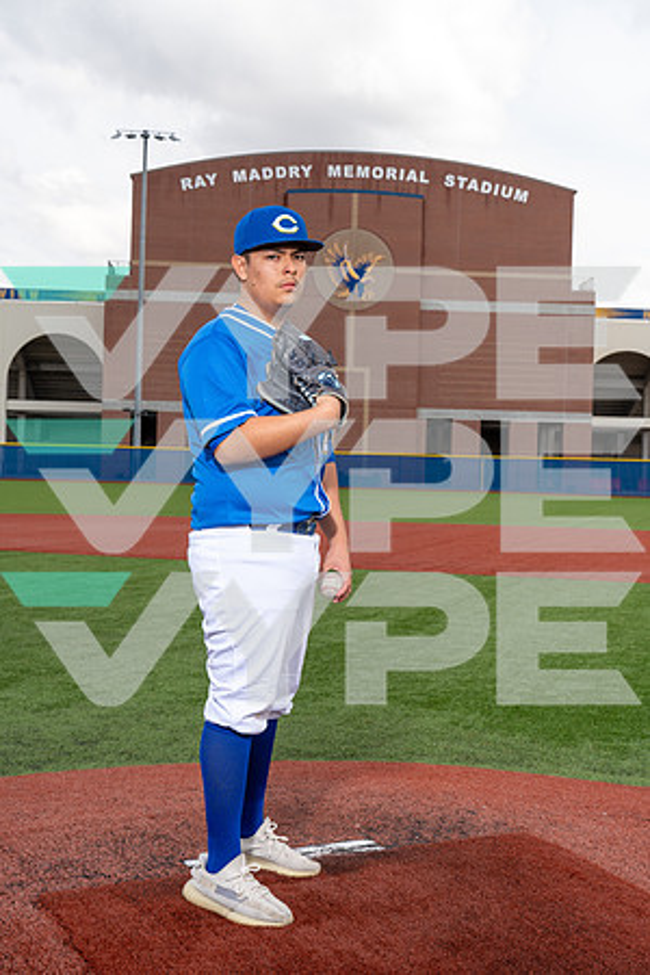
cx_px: 325
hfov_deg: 28.1
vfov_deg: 41.1
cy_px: 488
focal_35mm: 48
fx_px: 1300
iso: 100
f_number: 8
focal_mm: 48
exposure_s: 1/250
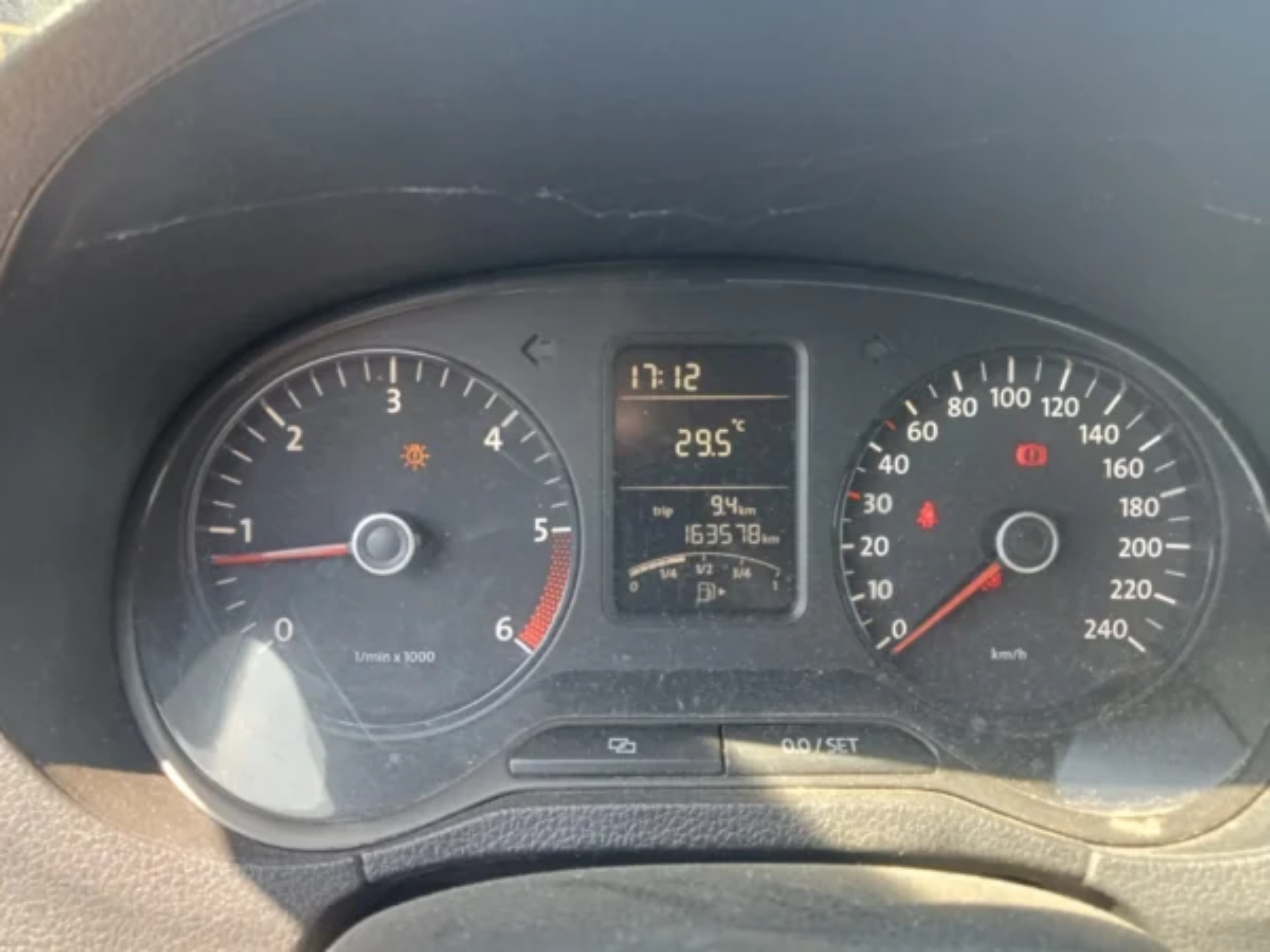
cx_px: 635
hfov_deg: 63.4
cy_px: 476
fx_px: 1027
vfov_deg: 49.7
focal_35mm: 28
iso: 121
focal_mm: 3.46
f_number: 2.2
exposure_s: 1/33.3
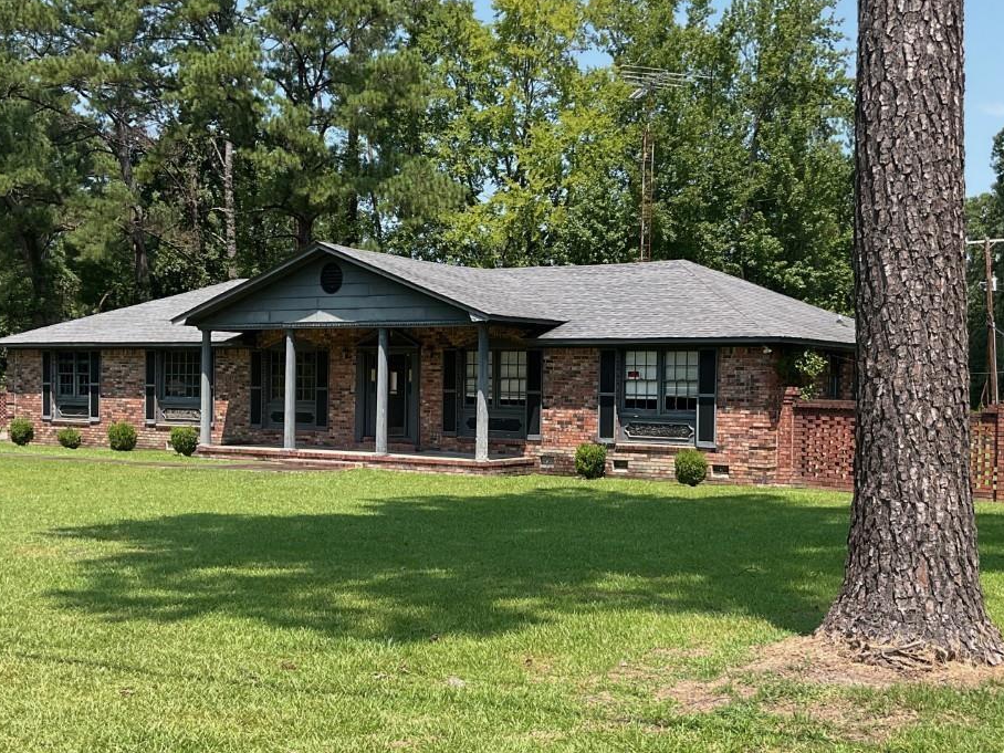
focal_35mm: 46
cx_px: 607
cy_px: 431
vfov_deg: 31.5
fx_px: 1334
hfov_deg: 41.0
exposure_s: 1/1144
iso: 16
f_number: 1.8
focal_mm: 3
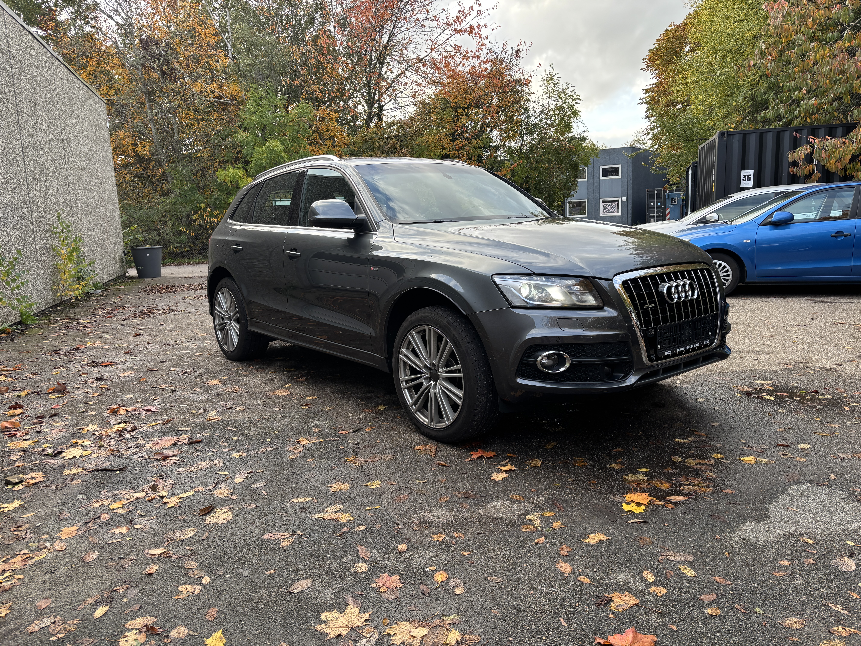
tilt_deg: -9.2
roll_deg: +2.4
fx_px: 647
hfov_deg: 67.3
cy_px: 323
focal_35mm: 26
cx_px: 430
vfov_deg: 53.1
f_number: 1.6
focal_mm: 5.96
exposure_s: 1/220
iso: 40
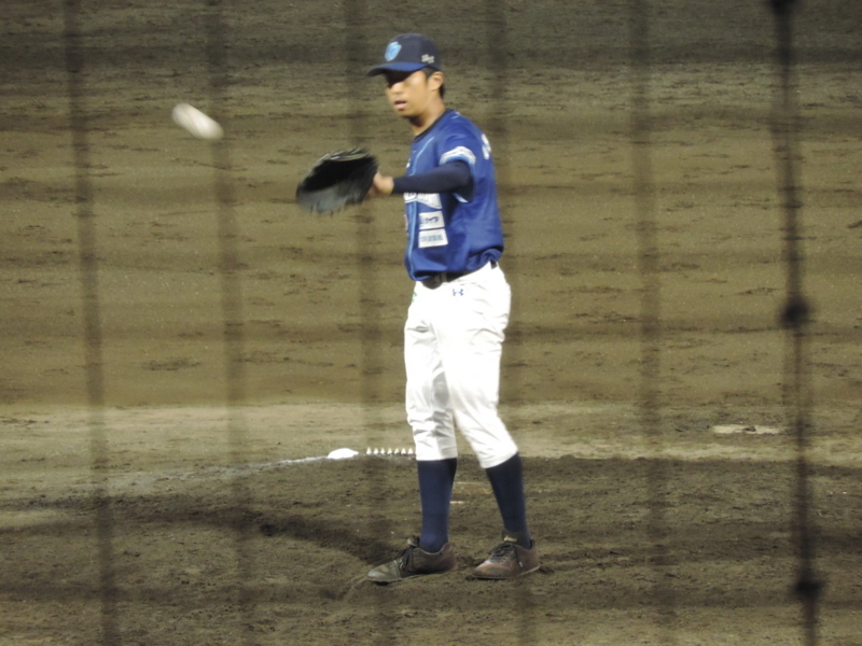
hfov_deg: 3.3
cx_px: 431
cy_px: 323
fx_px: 14941
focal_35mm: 600
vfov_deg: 2.5
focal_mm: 107
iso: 800
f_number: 4.9
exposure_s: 1/50
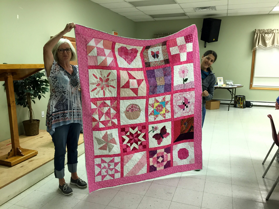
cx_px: 140
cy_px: 104
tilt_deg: -10.1
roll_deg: -0.7
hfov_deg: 61.7
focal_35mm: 29
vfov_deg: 48.2
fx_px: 234
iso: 64
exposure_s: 1/30
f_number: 2.2
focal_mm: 4.15
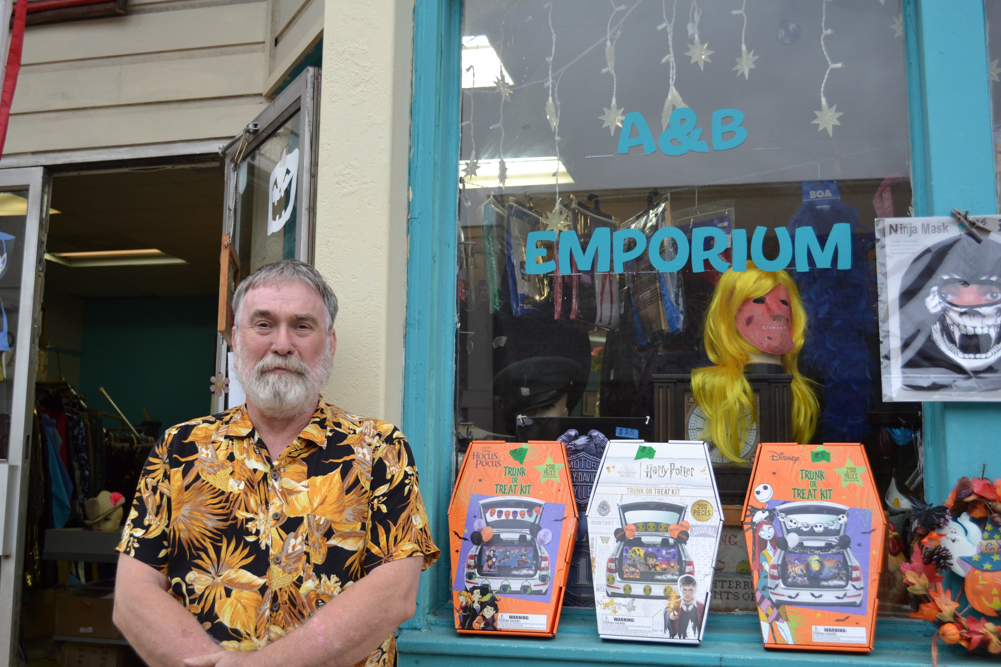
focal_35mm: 39
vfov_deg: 34.2
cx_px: 500
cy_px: 334
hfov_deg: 49.6
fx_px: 1084
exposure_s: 1/100
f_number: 5
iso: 400
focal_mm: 26
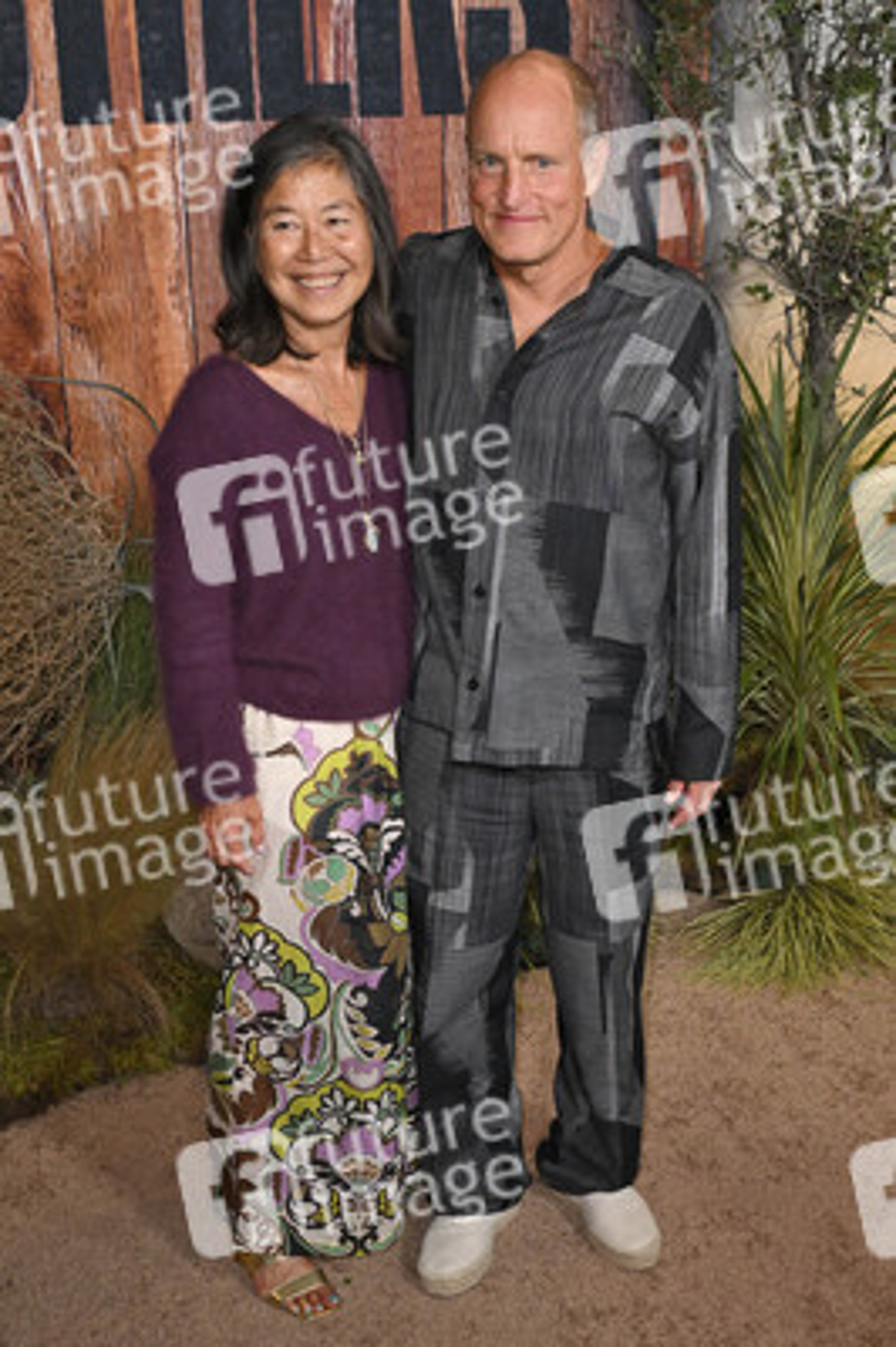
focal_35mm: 35
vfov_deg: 54.5
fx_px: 1309
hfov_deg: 37.8
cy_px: 674
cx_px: 448
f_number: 6.3
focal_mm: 35
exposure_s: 1/250
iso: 1000
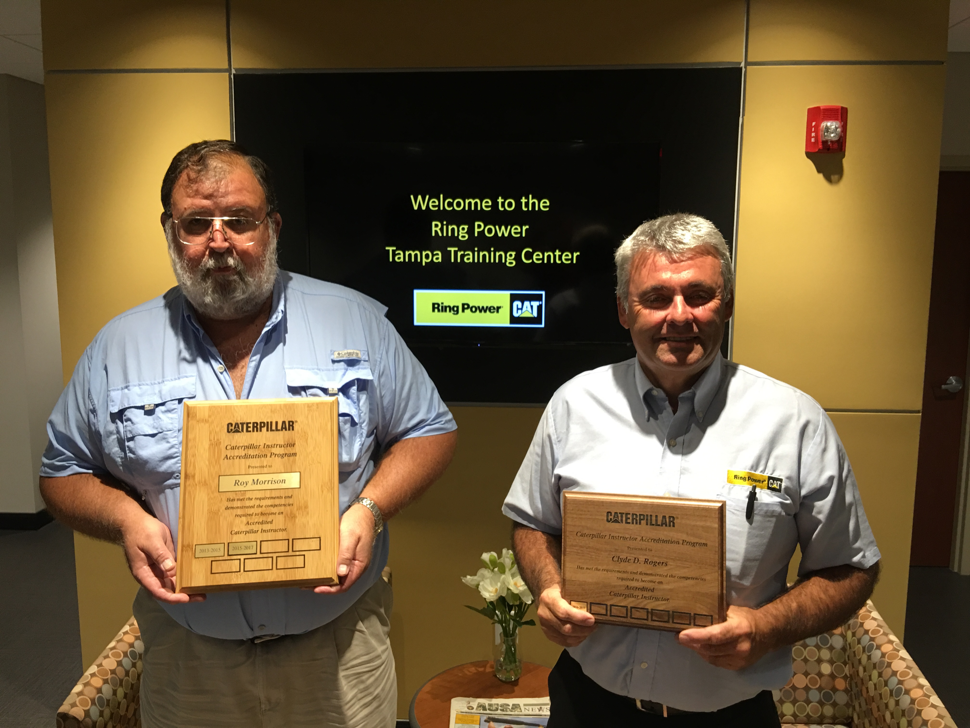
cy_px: 364
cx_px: 485
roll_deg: -0.1
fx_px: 813
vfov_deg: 48.2
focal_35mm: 29
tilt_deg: -7.9
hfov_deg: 61.7
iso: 40
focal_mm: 4.15
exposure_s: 1/15
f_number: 2.2
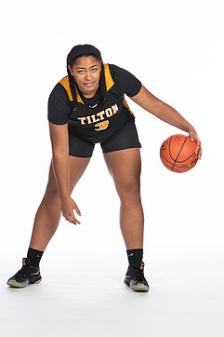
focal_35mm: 140
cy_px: 131
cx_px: 108
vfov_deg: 14.6
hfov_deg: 9.8
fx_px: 1308
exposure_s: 1/100
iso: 100
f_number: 5
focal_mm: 75
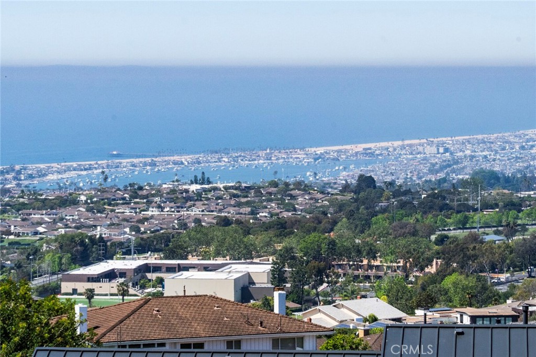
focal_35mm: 157
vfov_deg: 8.7
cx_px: 268
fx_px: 2337
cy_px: 178
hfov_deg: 13.1
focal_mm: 105
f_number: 13
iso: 1600
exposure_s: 1/2000
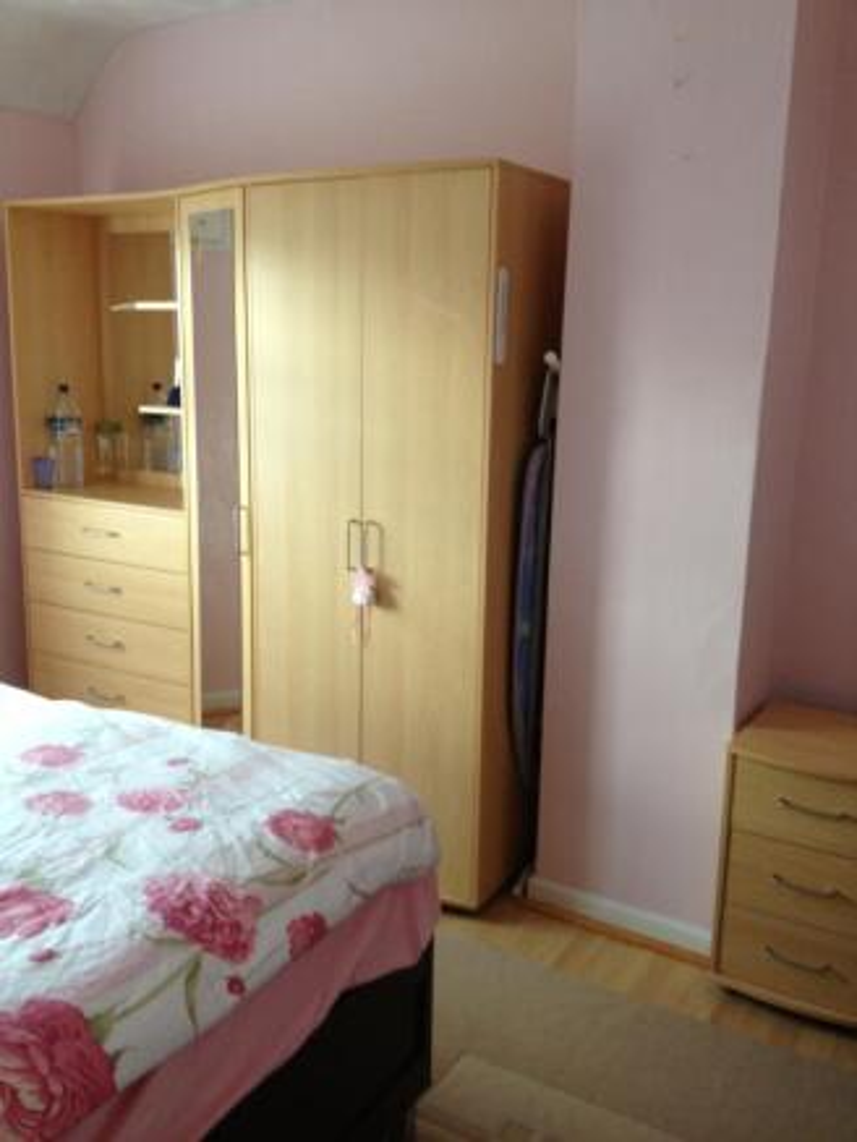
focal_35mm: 35
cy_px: 571
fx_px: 1155
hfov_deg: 40.7
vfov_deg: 52.6
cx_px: 428
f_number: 2.4
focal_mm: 4.28
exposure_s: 1/20
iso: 125
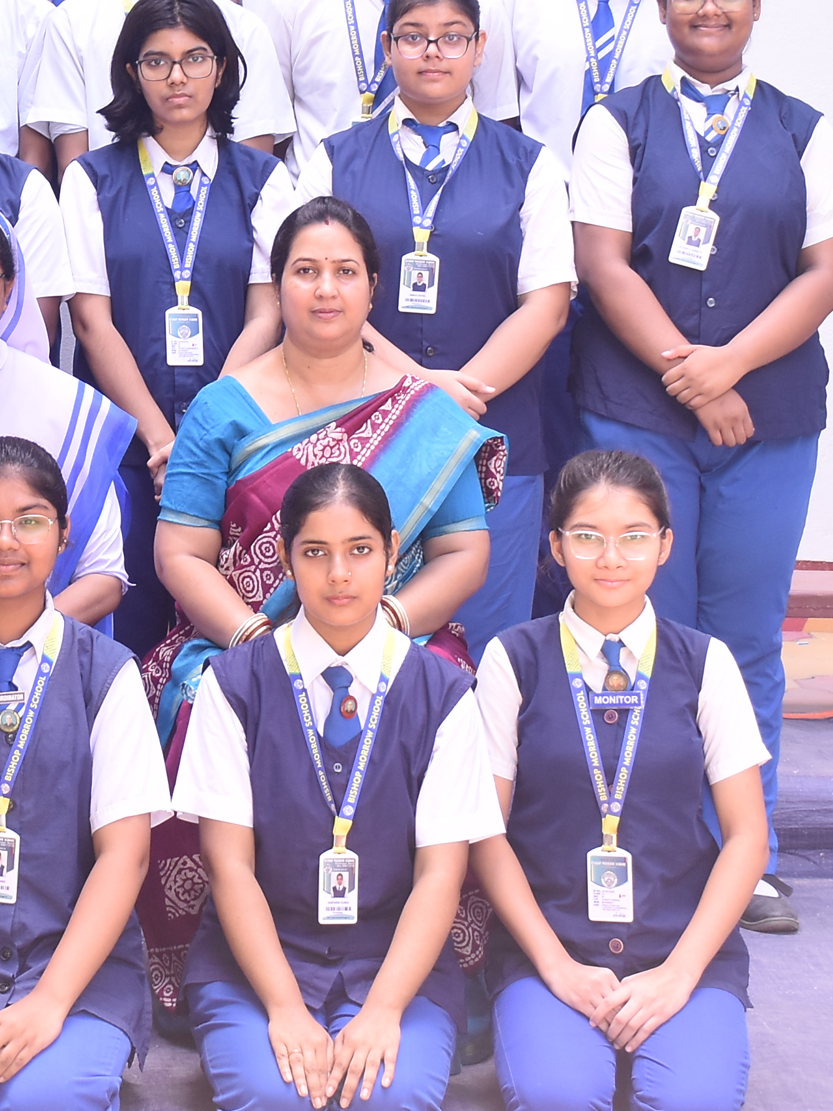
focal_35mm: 109
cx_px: -10
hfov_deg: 13.4
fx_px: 3497
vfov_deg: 17.9
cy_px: 267
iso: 400
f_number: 5
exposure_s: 1/160
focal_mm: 30
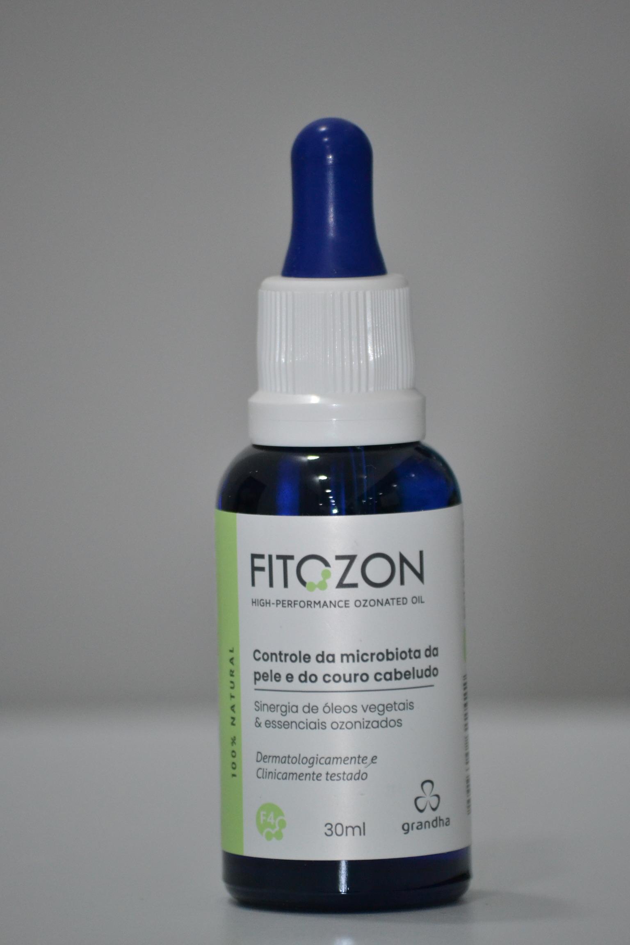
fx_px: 7874
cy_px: 472
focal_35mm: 300
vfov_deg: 6.9
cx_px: 315
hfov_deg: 4.6
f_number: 5.6
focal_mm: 200
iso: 1600
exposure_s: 1/200
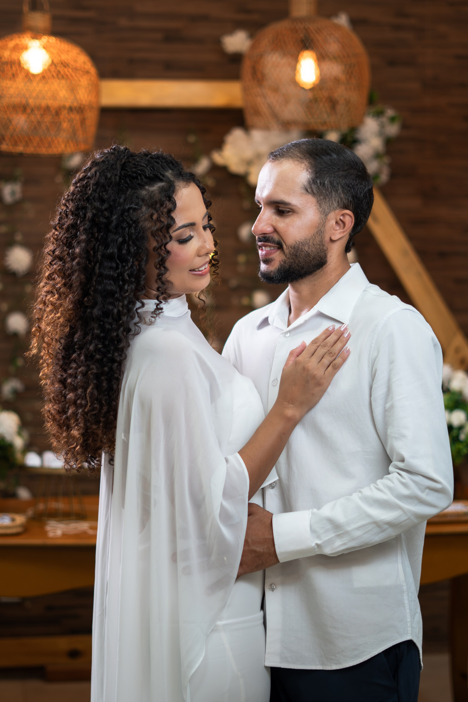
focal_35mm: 75
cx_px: 234
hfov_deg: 18.2
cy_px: 351
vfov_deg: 27.0
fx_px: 1462
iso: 320
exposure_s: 1/160
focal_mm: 50
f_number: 1.8
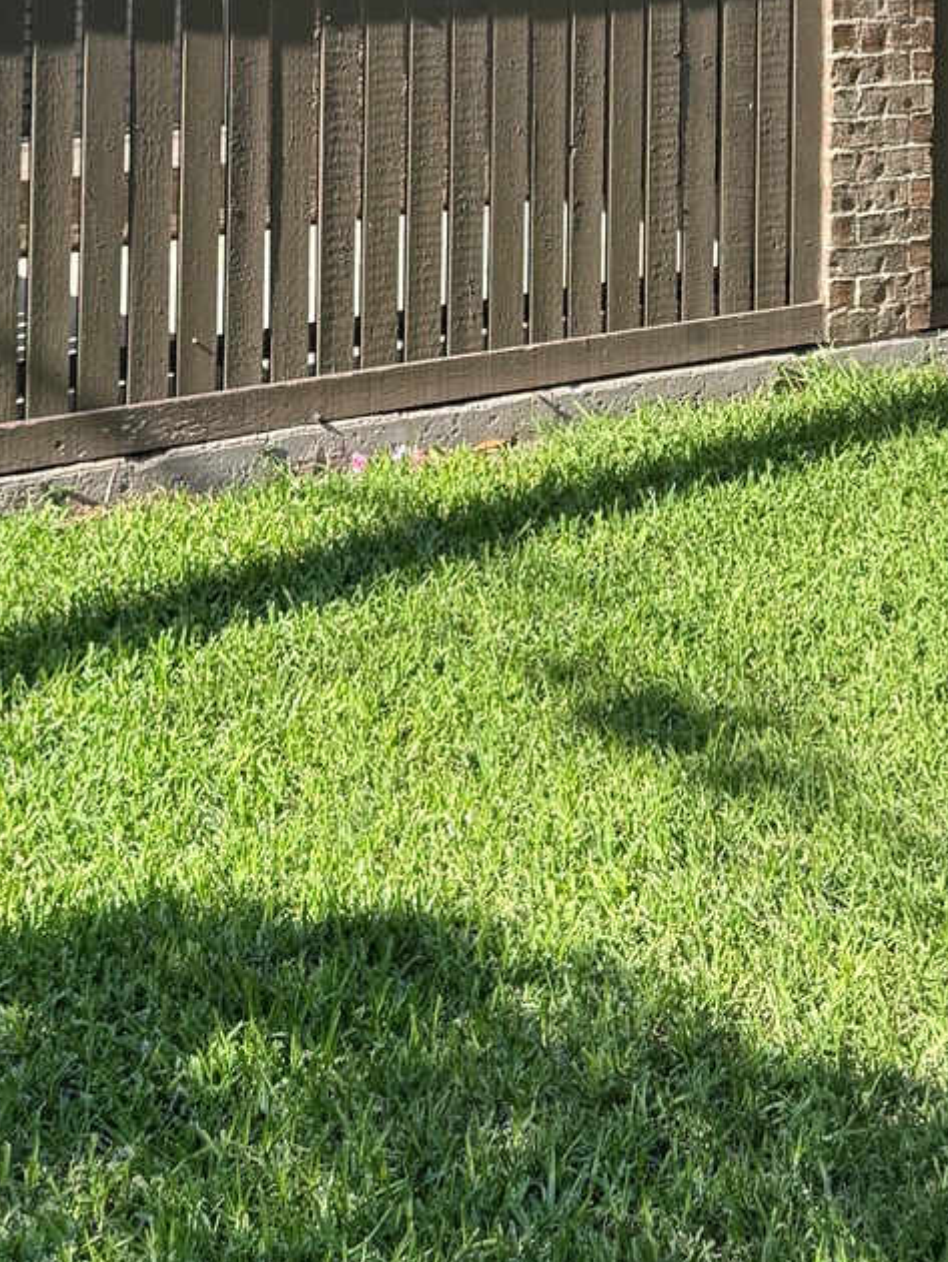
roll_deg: +0.5
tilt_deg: +1.4
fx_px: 2846
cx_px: 641
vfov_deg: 22.9
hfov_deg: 18.8
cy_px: -264
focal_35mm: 78
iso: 80
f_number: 1.78
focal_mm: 6.76
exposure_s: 1/1094
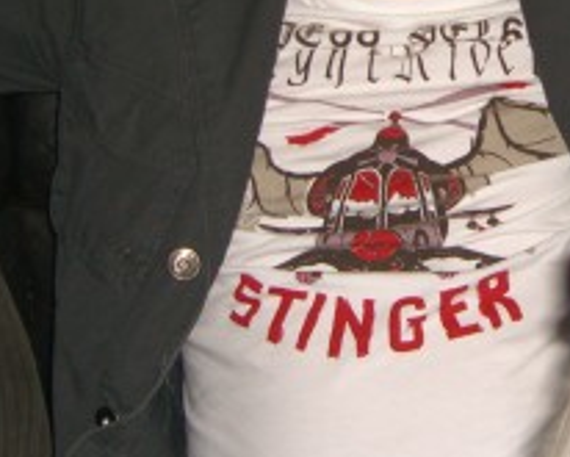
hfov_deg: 17.4
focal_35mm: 108
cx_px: 540
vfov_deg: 14.1
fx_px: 1823
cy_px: 36
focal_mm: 7.9
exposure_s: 1/60
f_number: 2.8
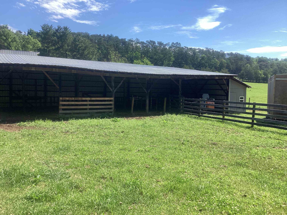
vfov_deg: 45.4
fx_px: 257
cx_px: 144
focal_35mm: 31
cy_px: 108
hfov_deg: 58.4
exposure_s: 1/776
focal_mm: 3.3
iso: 25
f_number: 2.4
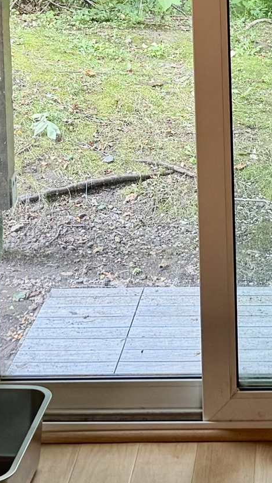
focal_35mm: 97
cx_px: 265
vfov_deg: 20.9
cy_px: -54
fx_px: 1243
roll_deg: +0.6
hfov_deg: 12.4
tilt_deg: -6.8
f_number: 1.78
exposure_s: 1/61
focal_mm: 6.76
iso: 160
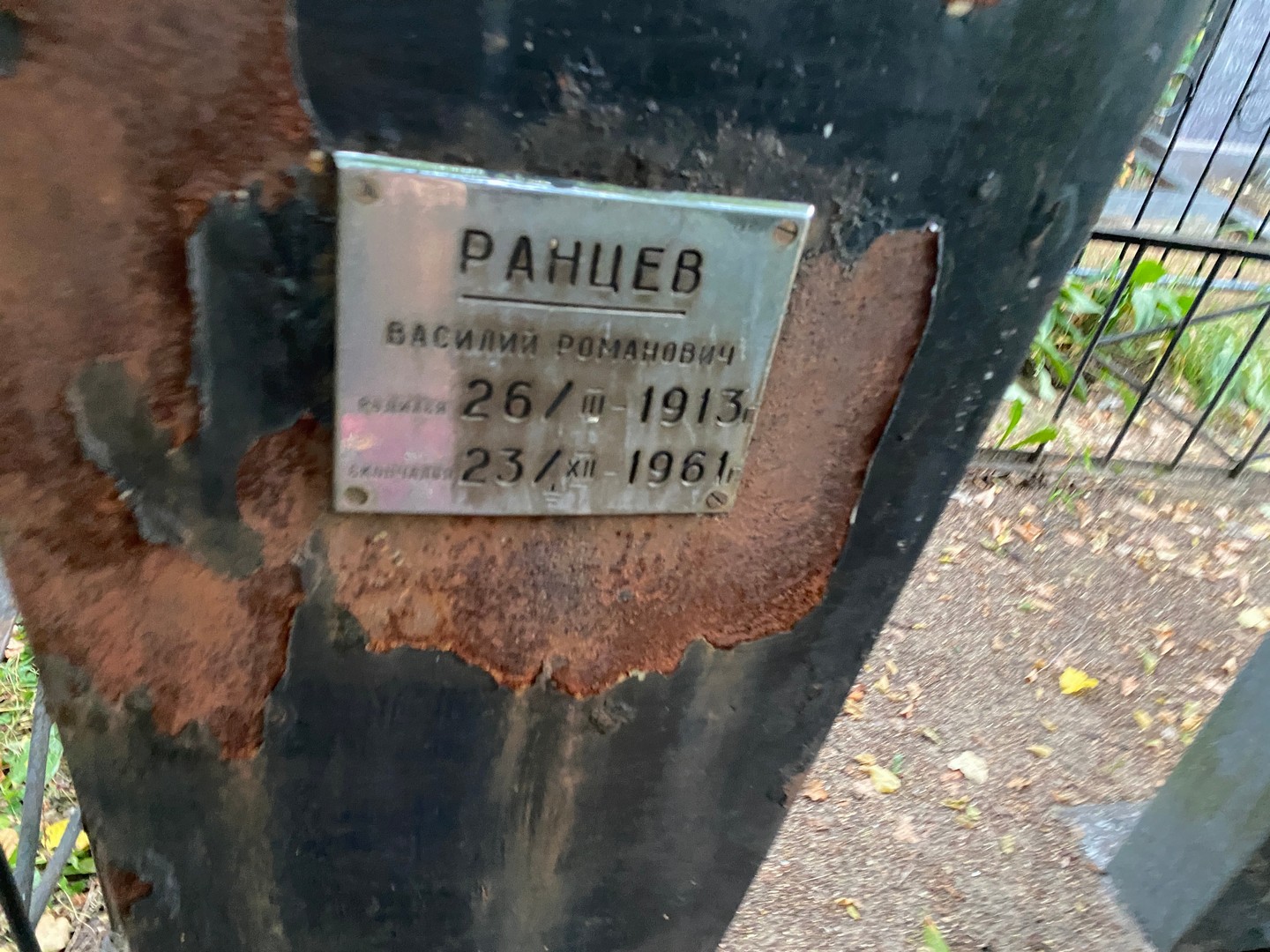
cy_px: 476
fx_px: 954
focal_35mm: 26
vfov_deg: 53.1
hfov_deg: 67.3
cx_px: 635
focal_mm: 4.25
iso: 640
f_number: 1.8
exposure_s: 1/34
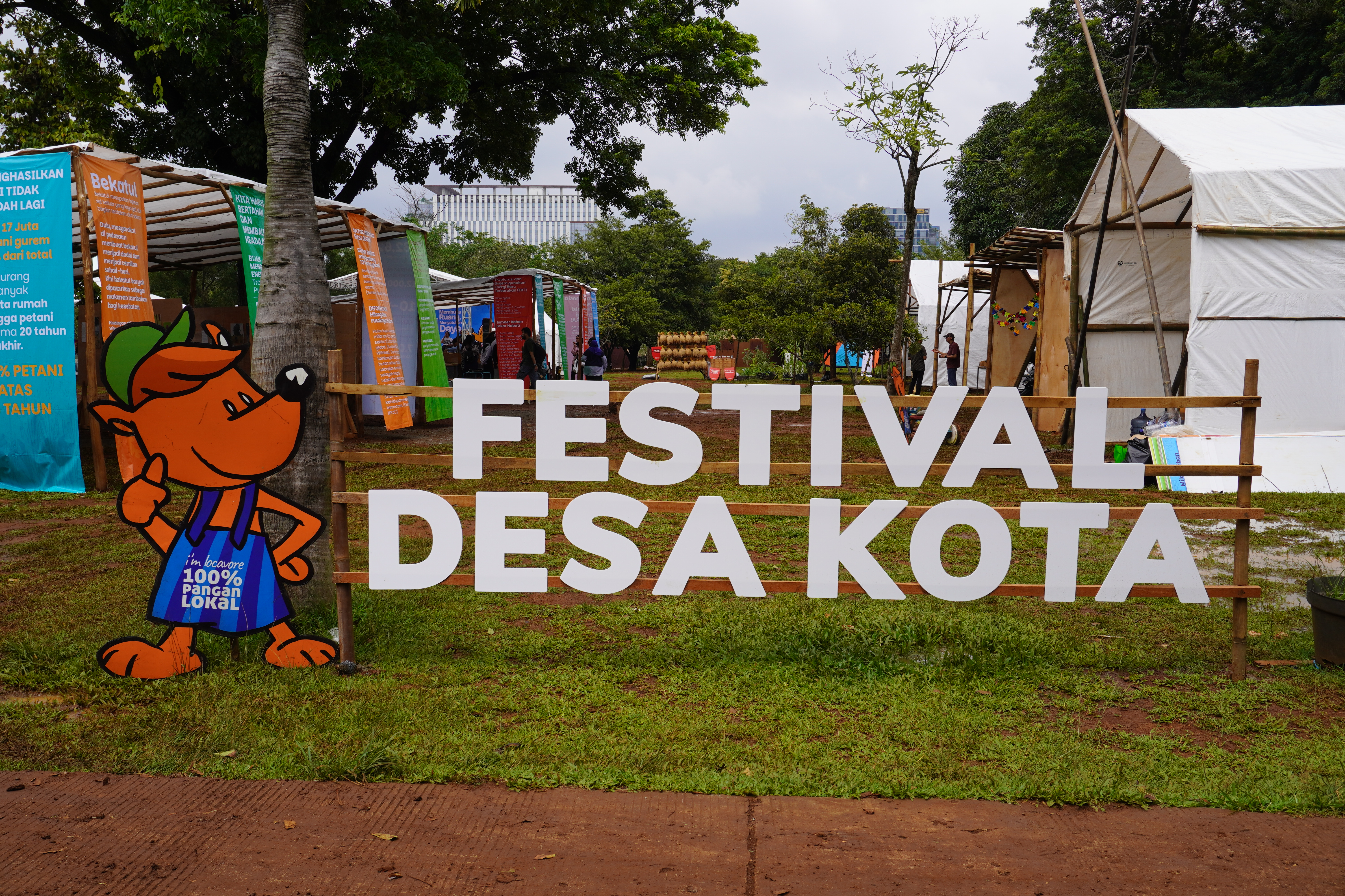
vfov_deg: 38.4
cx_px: 672
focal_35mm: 34
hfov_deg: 55.1
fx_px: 1289
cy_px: 448
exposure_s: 1/125
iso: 100
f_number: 10
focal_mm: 23
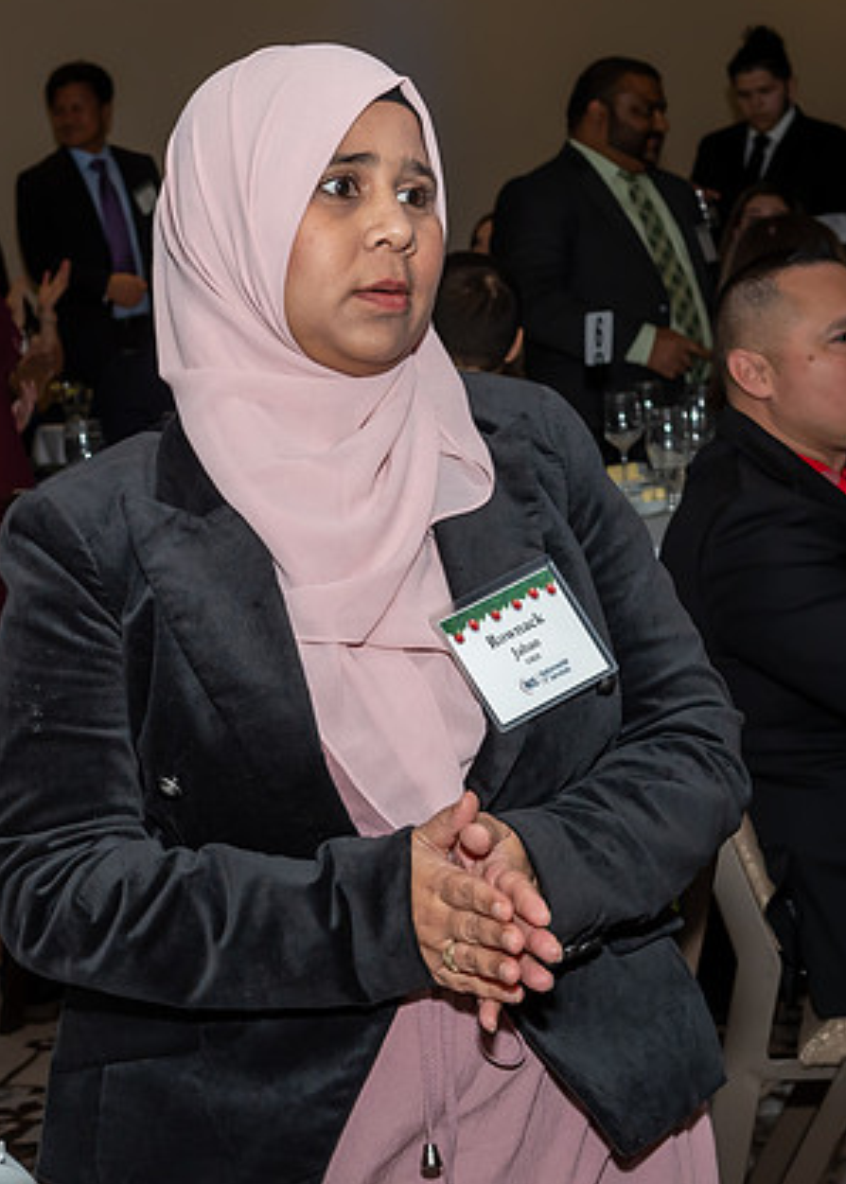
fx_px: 3295
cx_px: 130
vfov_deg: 20.4
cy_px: 569
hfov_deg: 14.5
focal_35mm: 98
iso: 400
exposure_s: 1/250
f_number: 6.3
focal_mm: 35
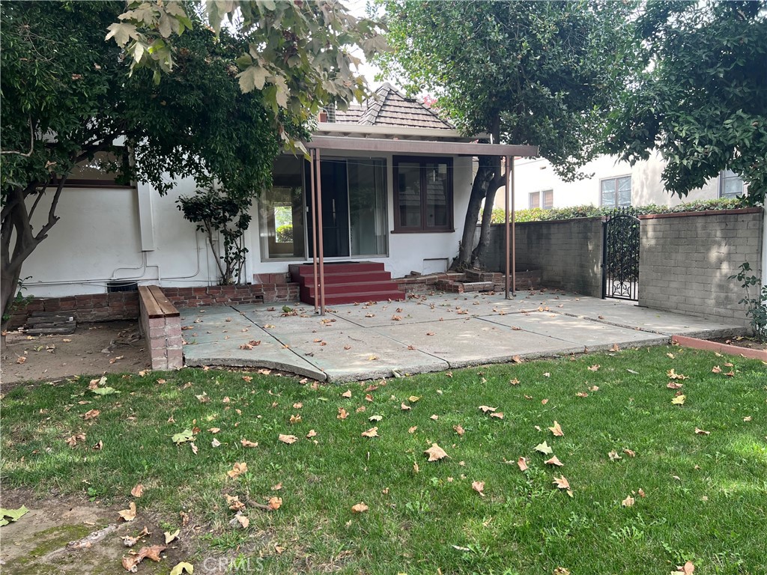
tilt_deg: -4.1
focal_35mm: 26
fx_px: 576
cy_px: 288
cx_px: 384
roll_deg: +1.4
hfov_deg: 67.3
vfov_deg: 53.1
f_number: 1.5
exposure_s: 1/383
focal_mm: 5.7
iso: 50
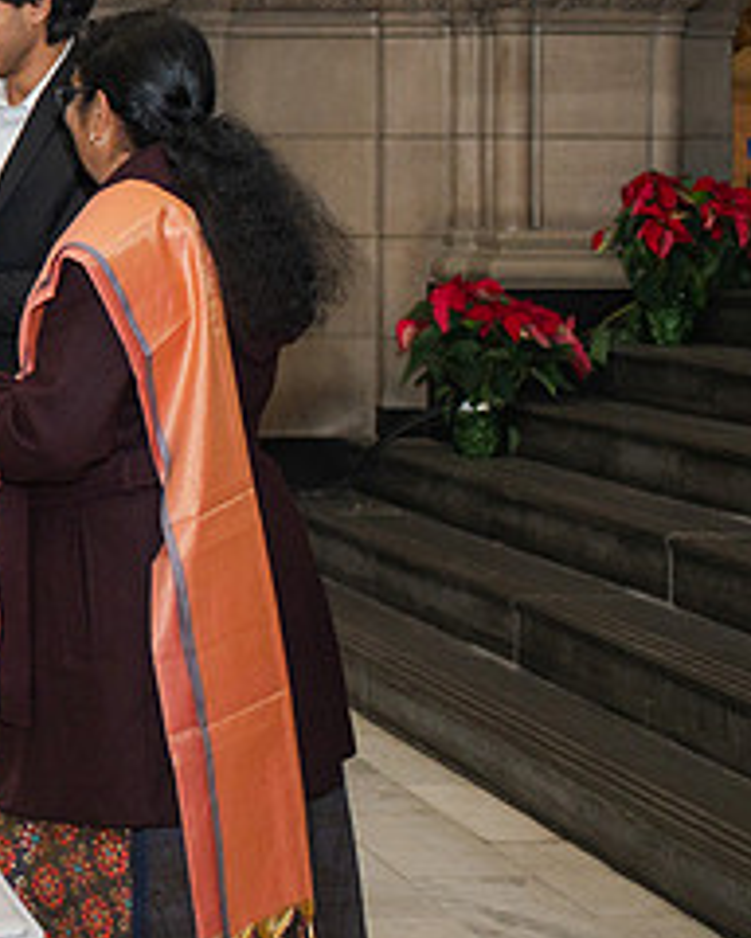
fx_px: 2806
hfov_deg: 13.8
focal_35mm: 101
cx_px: -552
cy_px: 116
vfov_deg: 18.7
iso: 1000
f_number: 3.5
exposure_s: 1/200
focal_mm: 35
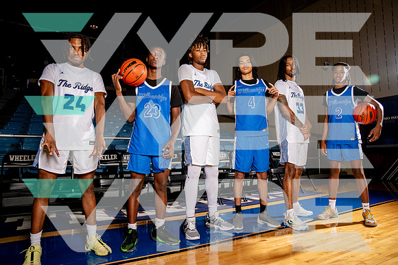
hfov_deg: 73.7
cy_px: 132
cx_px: 199
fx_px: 265
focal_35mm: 24
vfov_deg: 53.2
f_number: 7.1
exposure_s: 1/125
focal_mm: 24
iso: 160
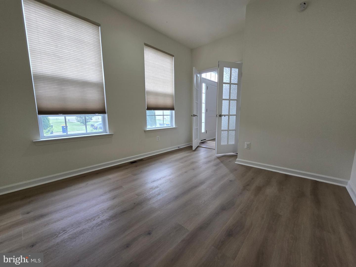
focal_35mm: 13
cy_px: 134
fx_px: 134
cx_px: 178
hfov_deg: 106.2
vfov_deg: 89.9
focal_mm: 2.2
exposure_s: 1/60
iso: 50
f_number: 2.2
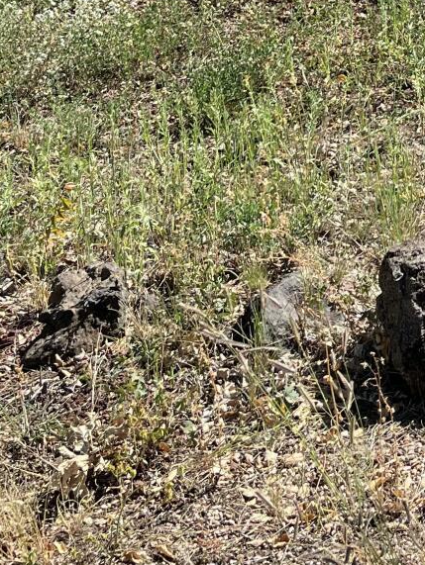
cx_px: 534
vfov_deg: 19.0
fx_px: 1488
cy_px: -269
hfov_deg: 15.6
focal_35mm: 91
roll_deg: +4.2
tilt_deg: -5.5
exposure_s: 1/2309
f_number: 1.6
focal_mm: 5.1
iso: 50
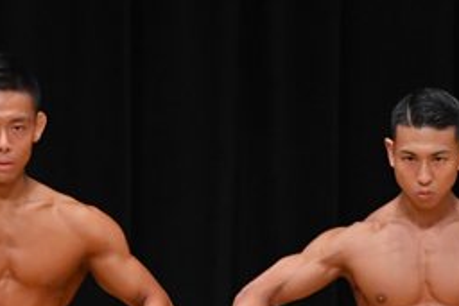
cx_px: 116
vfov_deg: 1.7
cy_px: 387
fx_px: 10409
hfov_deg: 2.5
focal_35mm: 816
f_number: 5.6
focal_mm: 180
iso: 3200
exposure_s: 1/400
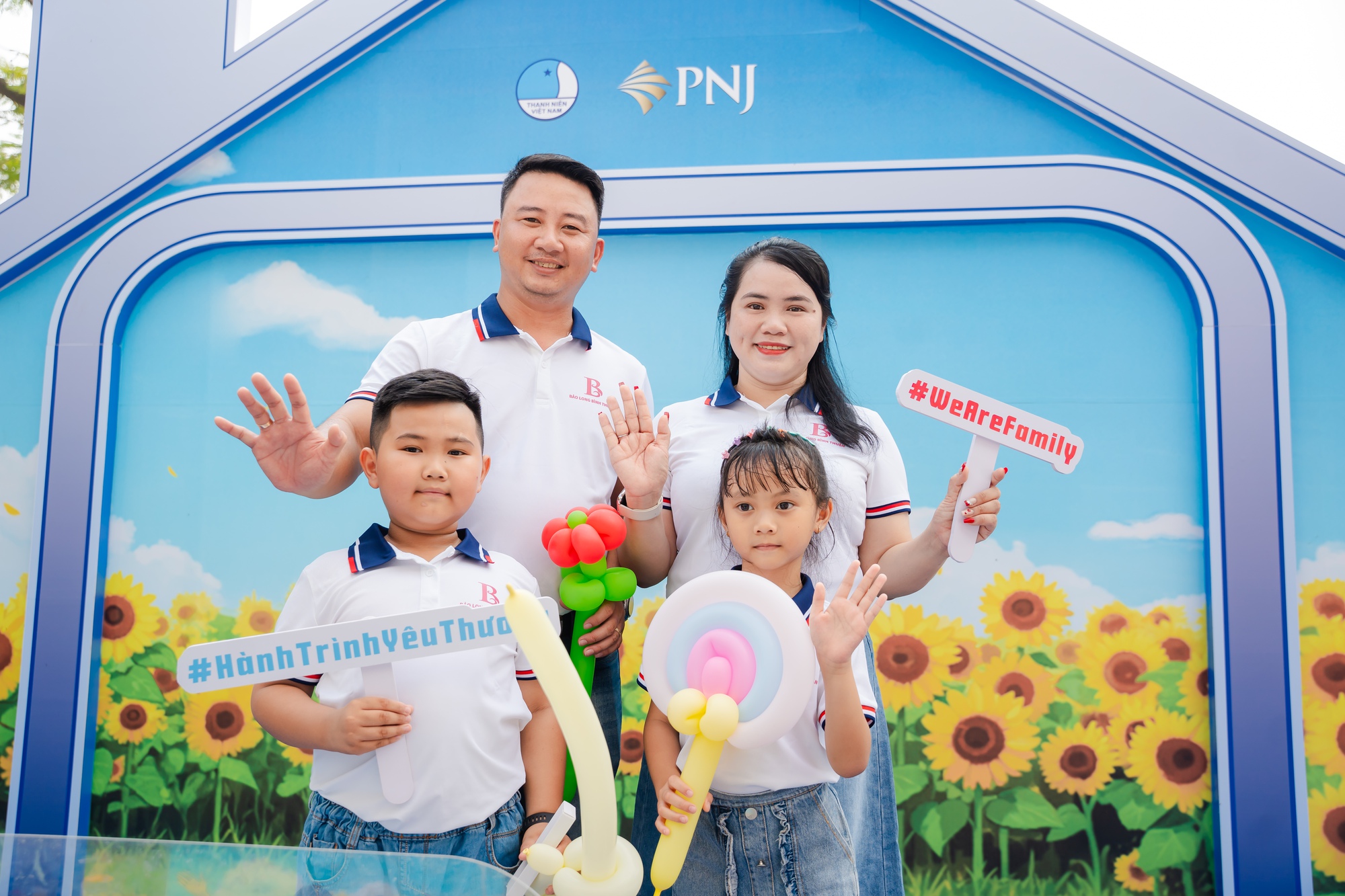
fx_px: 1274
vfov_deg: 38.8
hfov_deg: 55.7
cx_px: 672
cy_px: 448
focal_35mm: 34
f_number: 3.5
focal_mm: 34.1
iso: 160
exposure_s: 1/640
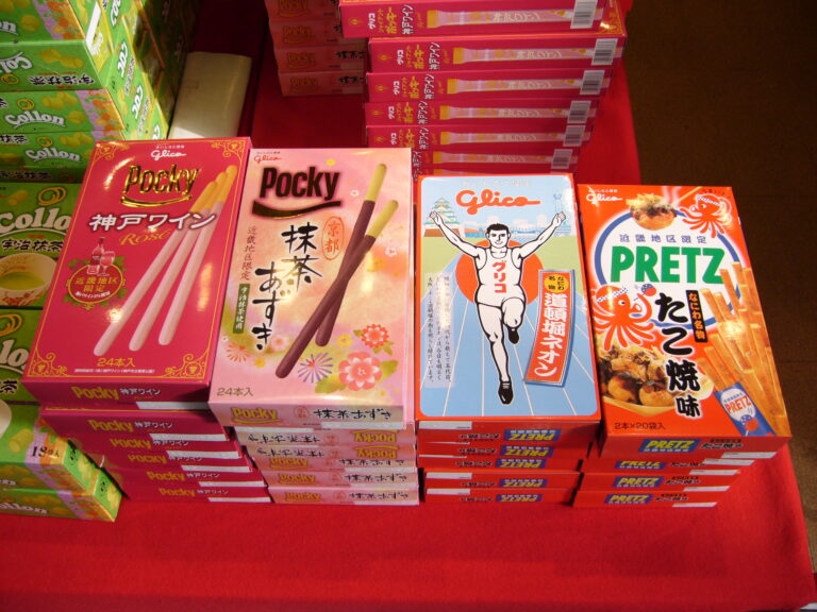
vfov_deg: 40.7
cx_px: 408
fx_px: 826
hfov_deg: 52.6
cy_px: 306
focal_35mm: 35
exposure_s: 1/160
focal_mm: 5.8
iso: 80
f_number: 2.8
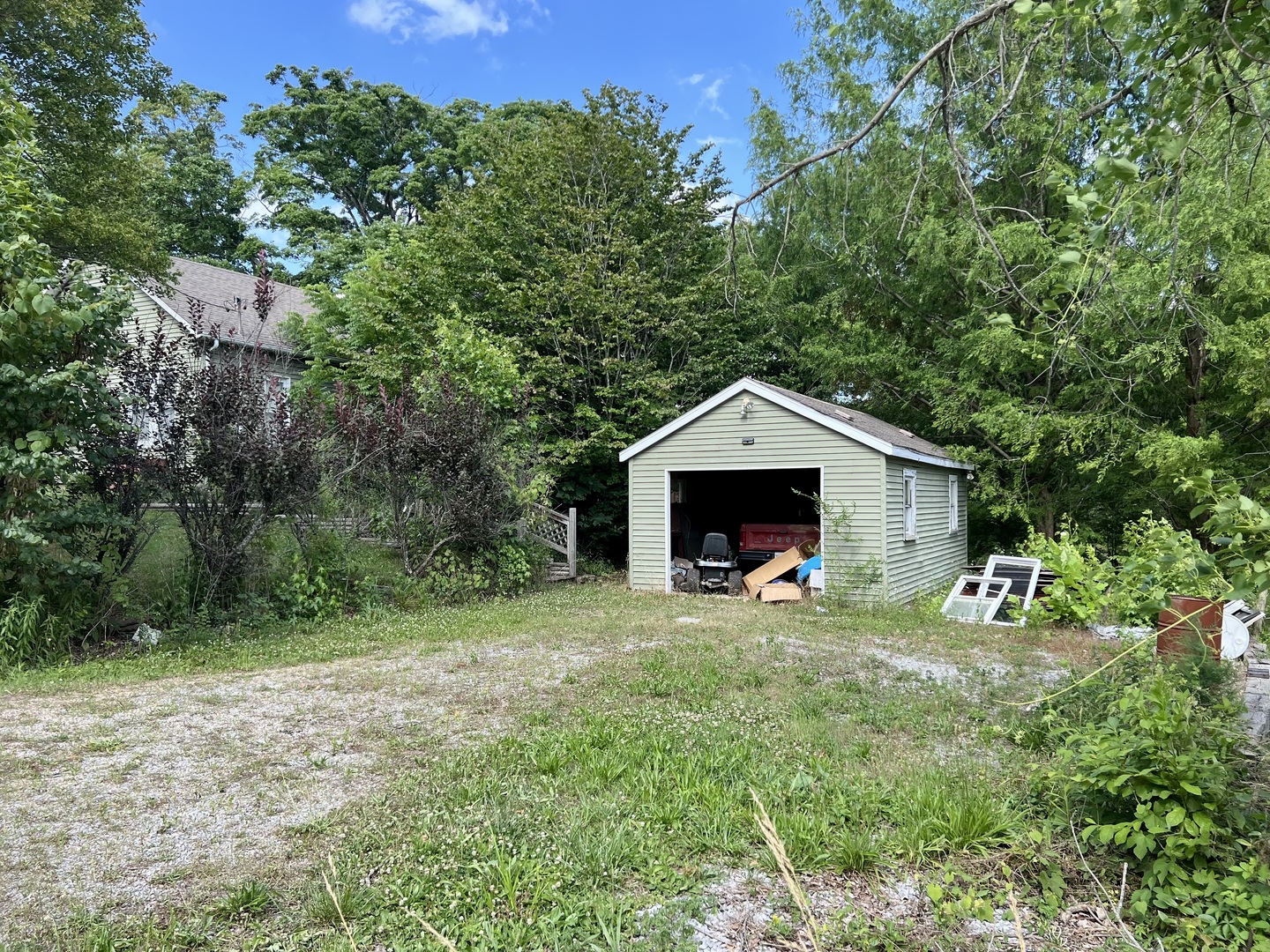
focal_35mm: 26
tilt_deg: +2.1
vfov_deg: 53.1
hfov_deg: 67.3
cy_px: 476
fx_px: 954
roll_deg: +0.7
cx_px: 635
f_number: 1.5
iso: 50
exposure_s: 1/887
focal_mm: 5.7
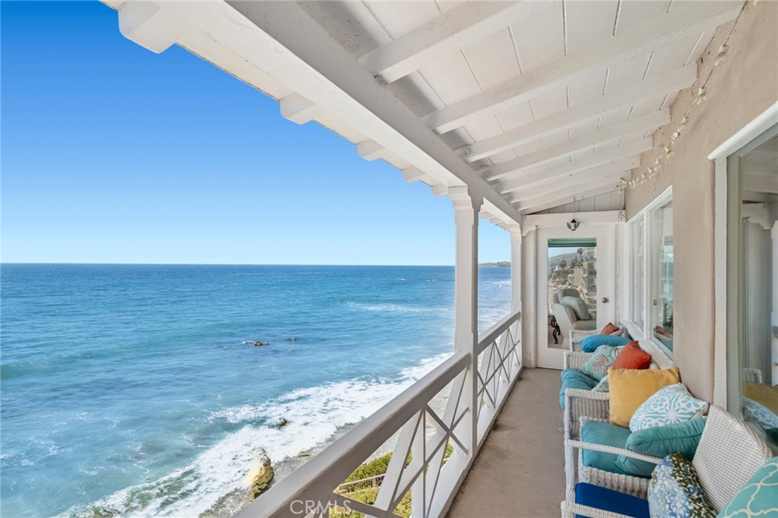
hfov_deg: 93.3
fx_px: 367
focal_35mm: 17
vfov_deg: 70.4
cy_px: 259
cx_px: 389
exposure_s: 1/200
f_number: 9
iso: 100
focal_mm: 17
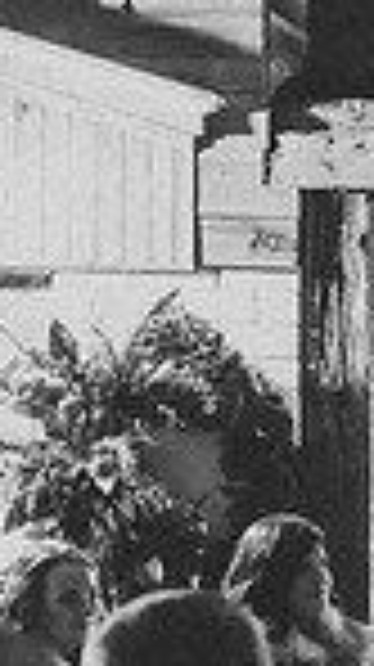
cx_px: 1190
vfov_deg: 9.2
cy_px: 682
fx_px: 4100
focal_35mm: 232
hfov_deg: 4.9
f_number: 2.8
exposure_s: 1/160
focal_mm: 55
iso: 500
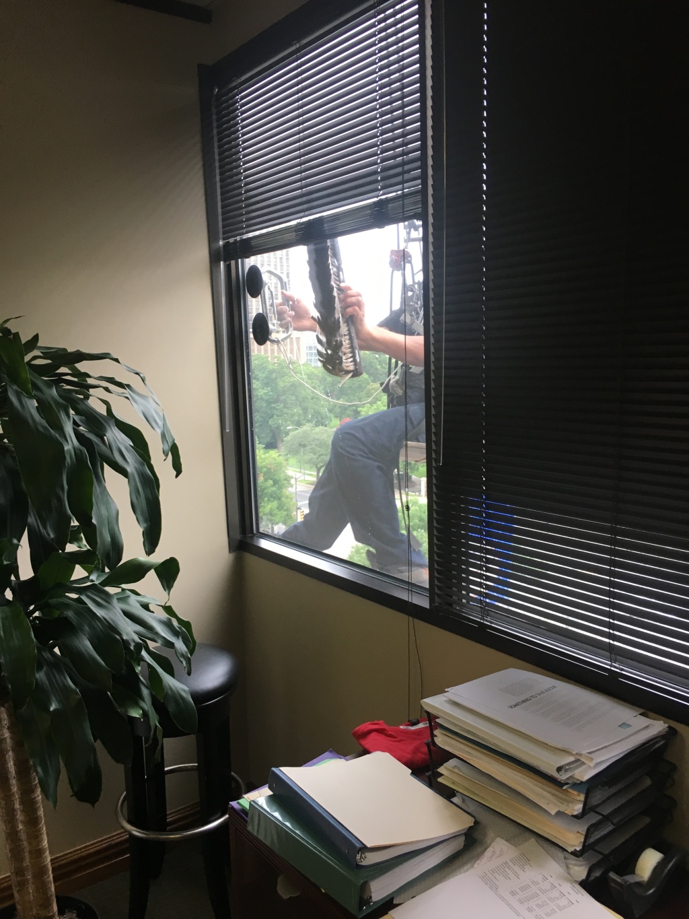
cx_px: 344
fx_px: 770
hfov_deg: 48.2
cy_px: 460
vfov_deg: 61.7
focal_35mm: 29
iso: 40
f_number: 2.2
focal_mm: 4.15
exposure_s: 1/30
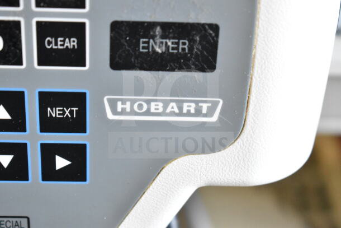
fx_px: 782
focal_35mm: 82
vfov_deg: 16.6
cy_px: 114
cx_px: 170
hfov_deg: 24.6
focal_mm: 55
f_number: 5.6
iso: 5000
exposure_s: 1/100
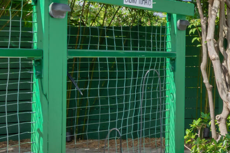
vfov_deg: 16.4
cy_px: 53
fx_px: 531
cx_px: 478
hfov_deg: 17.0
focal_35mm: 83
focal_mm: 16
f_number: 11
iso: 500
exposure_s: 1/160
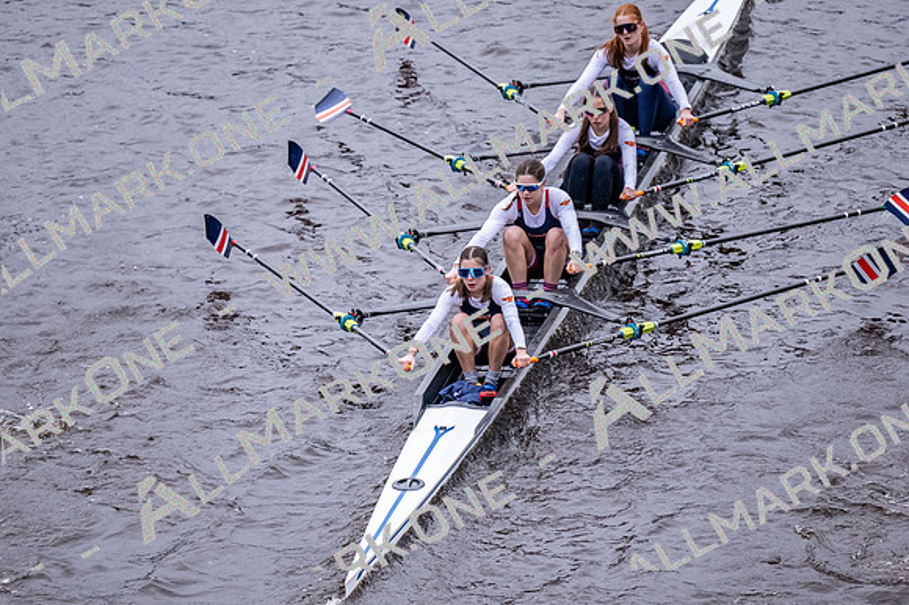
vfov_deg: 4.6
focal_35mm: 300
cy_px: 302
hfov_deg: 6.9
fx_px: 7570
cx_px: 454
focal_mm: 200
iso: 2800
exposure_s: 1/2000
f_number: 2.8
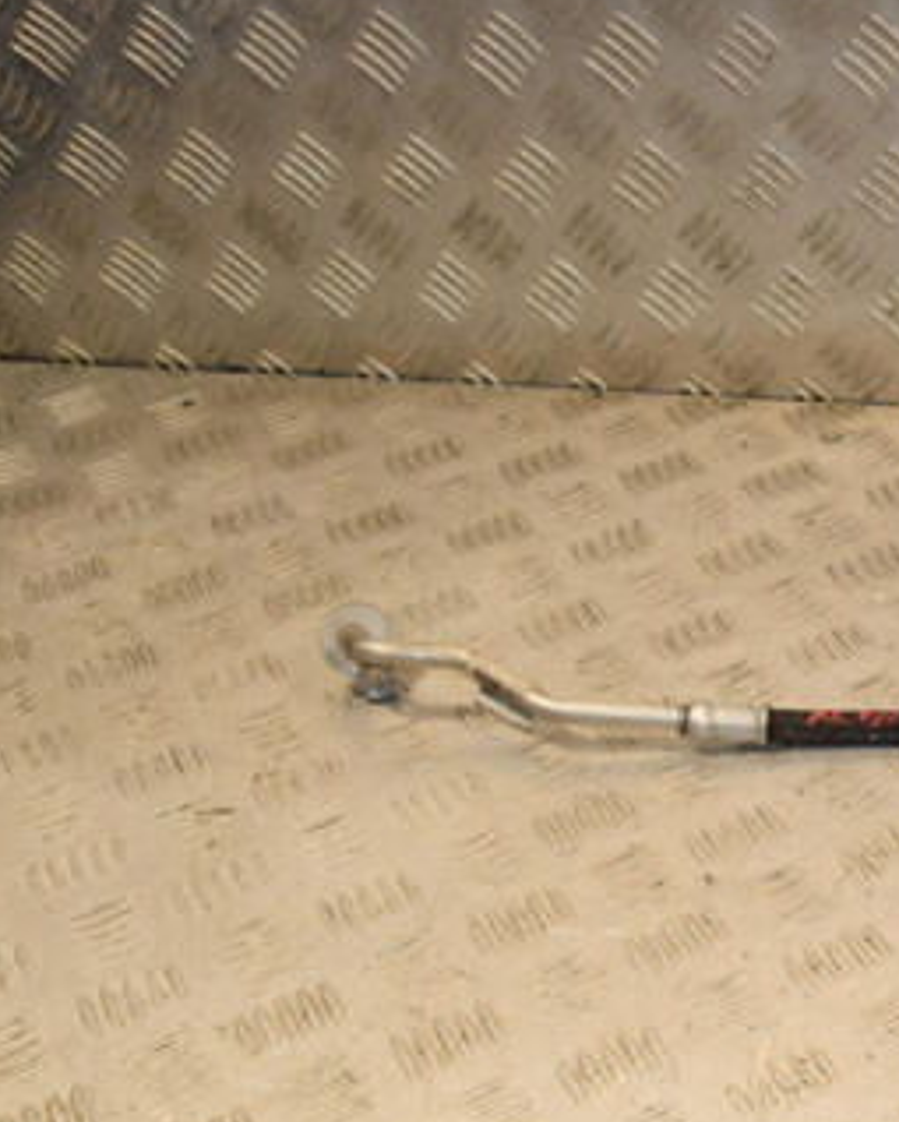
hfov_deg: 20.9
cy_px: 603
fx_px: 2292
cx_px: 1044
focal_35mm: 69
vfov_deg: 27.5
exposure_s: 1/200
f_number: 9
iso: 800
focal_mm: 26
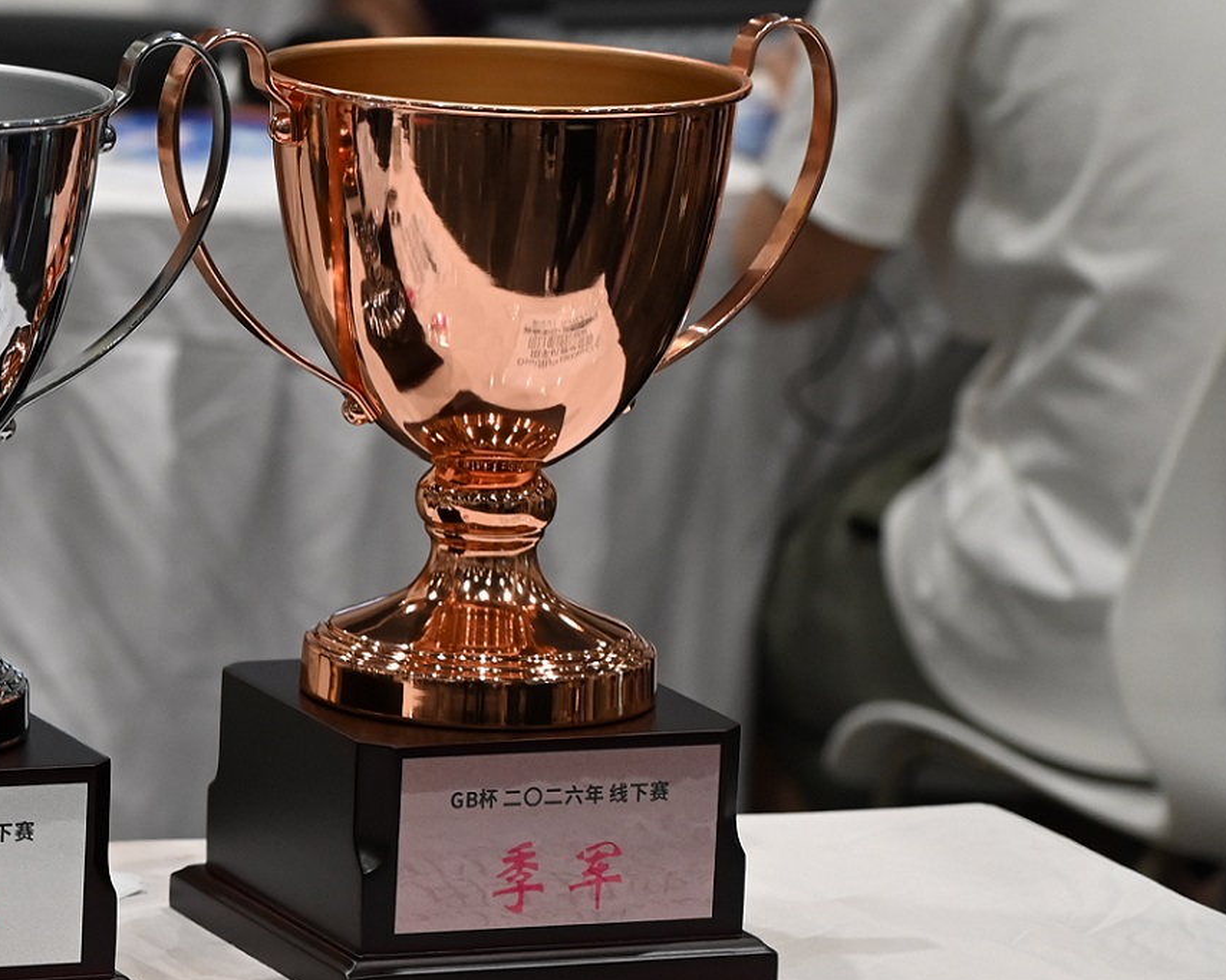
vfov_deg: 6.7
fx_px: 8308
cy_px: 792
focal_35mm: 229
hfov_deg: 8.3
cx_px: -368
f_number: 4
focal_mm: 85
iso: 1000
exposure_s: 1/125
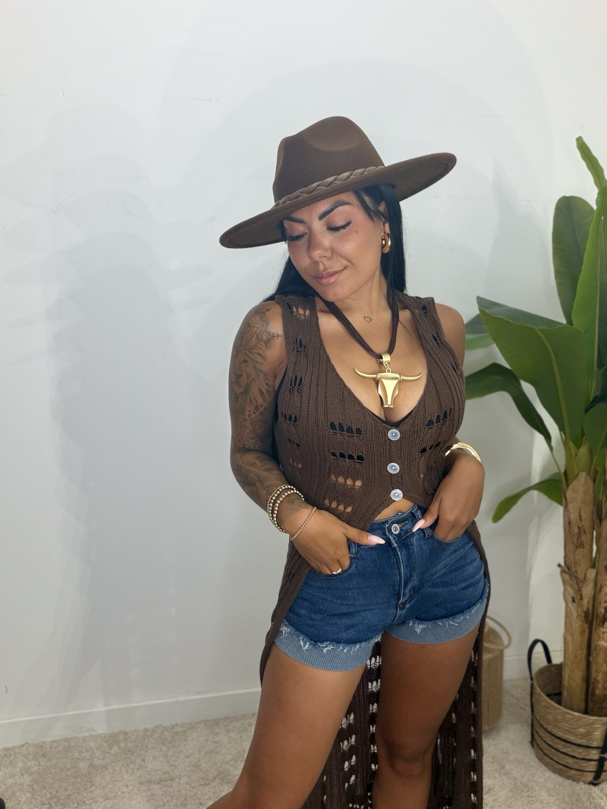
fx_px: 701
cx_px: 304
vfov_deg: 60.0
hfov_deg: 46.8
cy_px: 404
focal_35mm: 30
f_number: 1.9
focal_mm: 2.71
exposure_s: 1/70
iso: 64
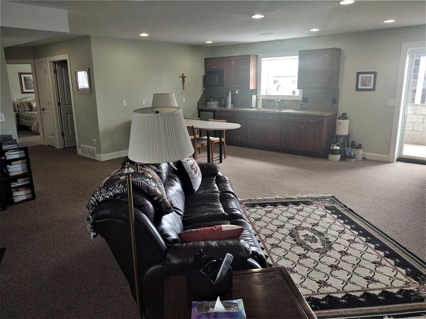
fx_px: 332
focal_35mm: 27
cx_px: 213
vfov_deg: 51.4
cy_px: 160
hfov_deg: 65.3
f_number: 1.7
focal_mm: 4.75
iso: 166
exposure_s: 1/120
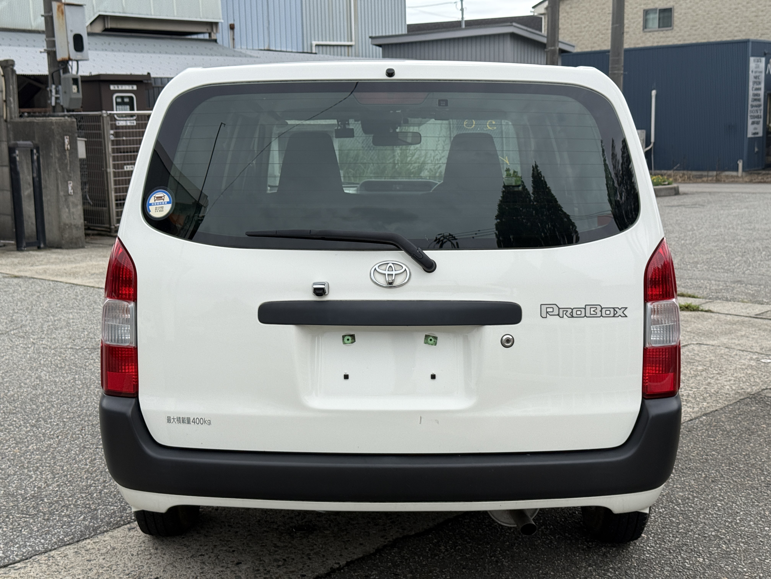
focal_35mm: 48
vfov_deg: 30.3
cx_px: 386
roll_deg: +1.6
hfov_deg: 39.7
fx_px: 1069
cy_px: 290
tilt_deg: -8.5
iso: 64
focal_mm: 6.76
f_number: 1.78
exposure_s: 1/2762
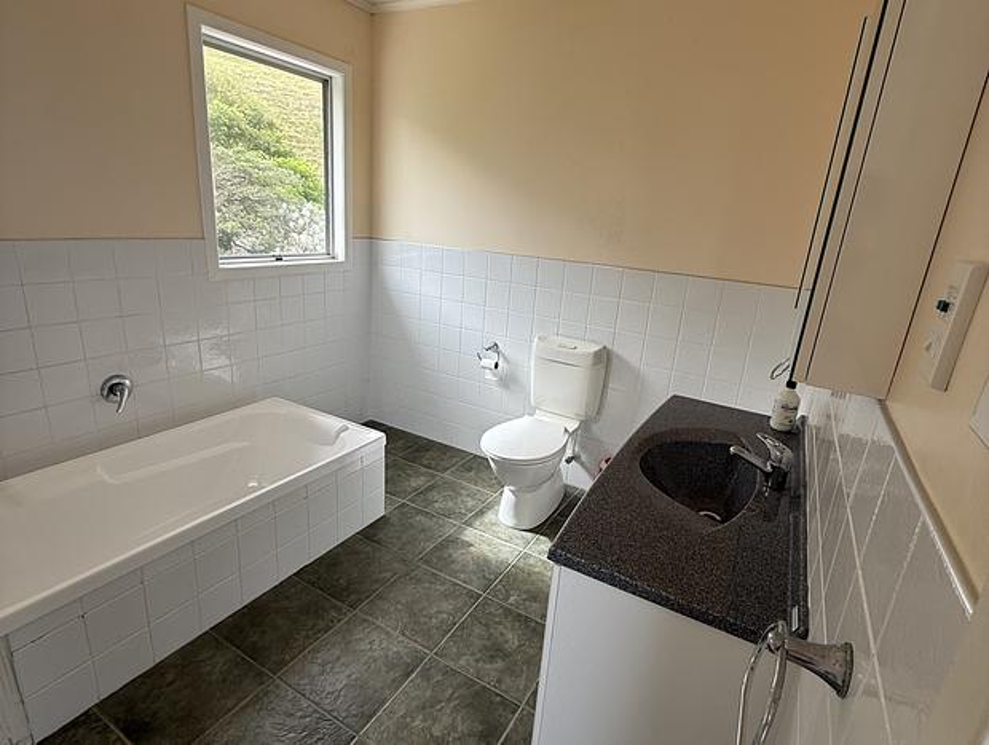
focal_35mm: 14
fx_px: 401
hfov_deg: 102.0
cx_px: 494
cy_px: 372
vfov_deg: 85.8
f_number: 2.2
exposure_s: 1/215
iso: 50
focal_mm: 2.22
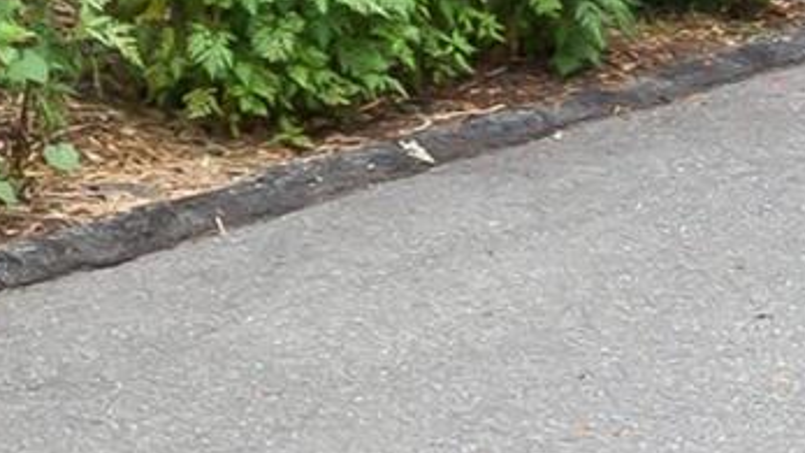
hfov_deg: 10.2
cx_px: -1329
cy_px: -283
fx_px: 3692
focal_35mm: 173
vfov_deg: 6.9
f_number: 5
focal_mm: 10.26
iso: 100
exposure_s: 1/200
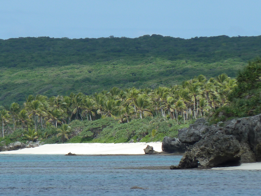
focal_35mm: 597
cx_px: 96
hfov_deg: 3.3
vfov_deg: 2.5
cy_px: 127
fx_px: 4502
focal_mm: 49.2
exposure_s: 1/400
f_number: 5.6
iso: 80
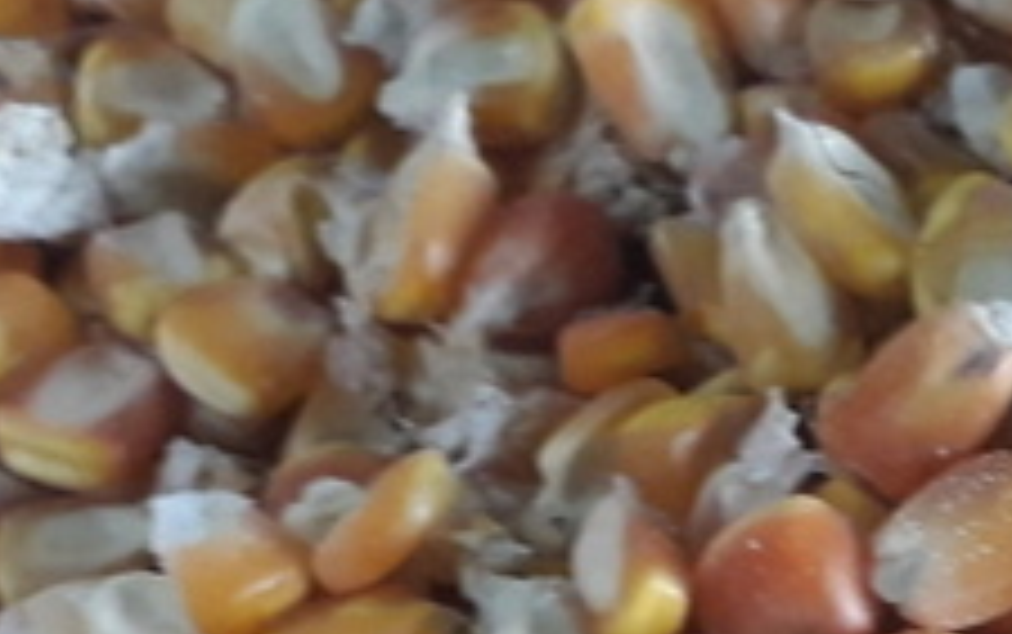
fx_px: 3588
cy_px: 1138
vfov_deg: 9.6
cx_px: 810
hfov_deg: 15.9
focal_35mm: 130
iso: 160
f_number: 1.9
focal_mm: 3.6
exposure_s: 1/30
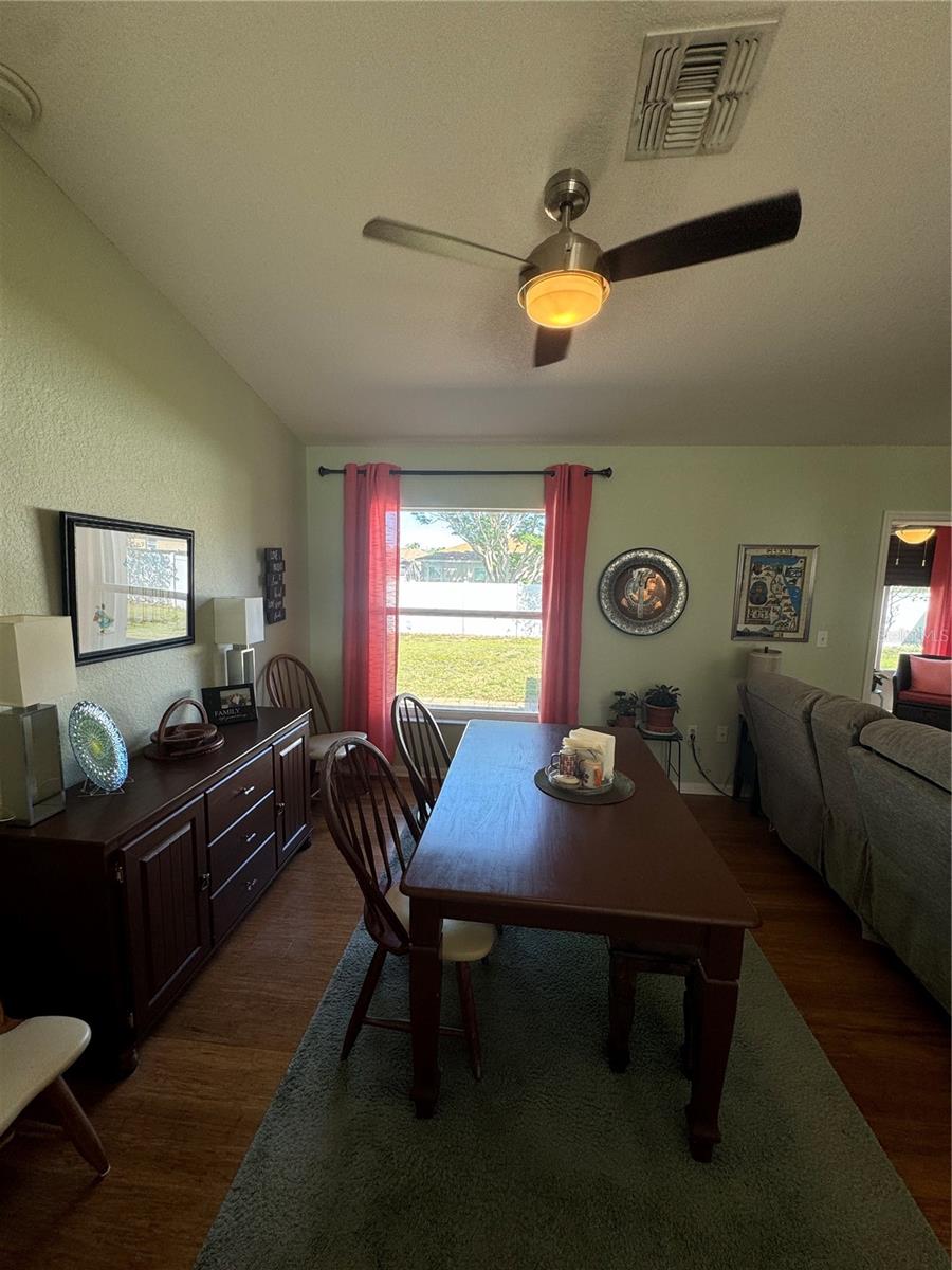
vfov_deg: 102.1
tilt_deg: -8.3
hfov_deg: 85.7
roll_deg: -0.7
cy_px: 635
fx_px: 513
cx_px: 476
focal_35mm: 14
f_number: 2.2
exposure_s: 1/120
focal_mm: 2.22
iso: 64
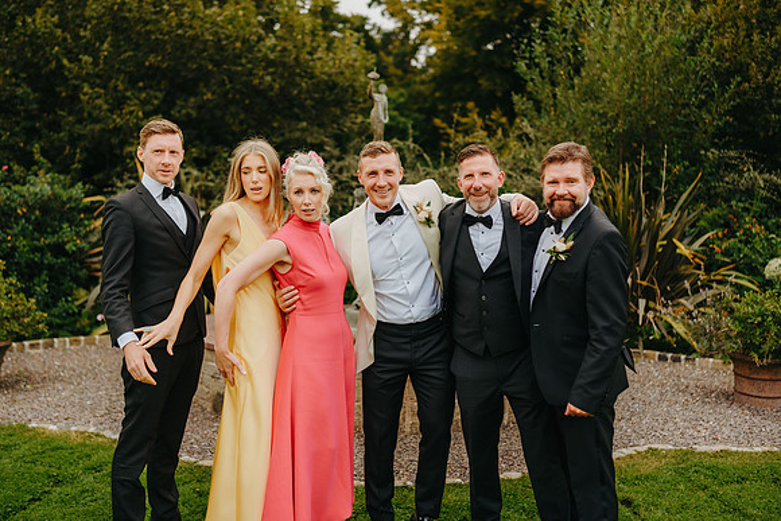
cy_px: 260
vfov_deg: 37.9
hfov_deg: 54.4
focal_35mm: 35
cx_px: 390
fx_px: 759
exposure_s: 1/2000
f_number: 1.6
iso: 200
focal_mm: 35
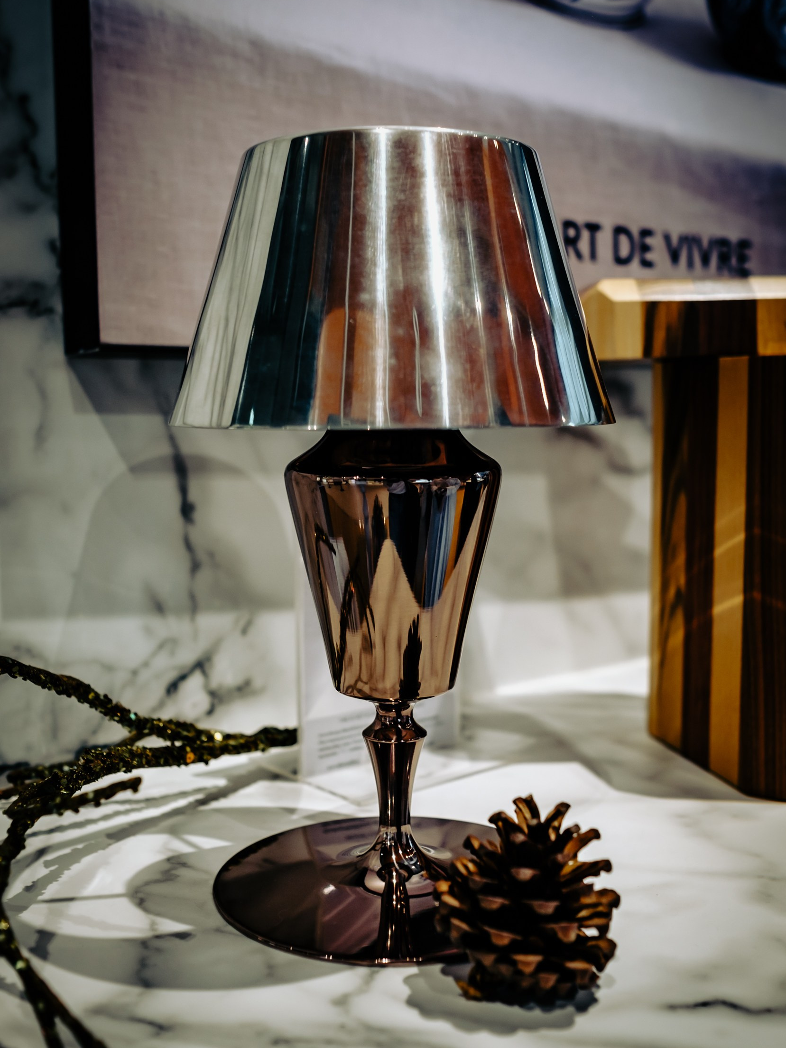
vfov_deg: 47.9
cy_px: 510
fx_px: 1181
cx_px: 404
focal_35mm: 39
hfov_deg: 36.8
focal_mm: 23
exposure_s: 1/125
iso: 200
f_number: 2.8
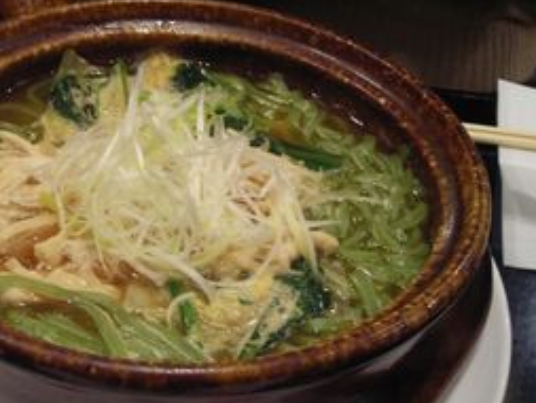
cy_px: 216
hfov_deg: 32.0
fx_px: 929
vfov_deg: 24.4
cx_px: 186
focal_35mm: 60
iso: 129
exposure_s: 1/3.9
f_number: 3.2
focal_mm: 6.3
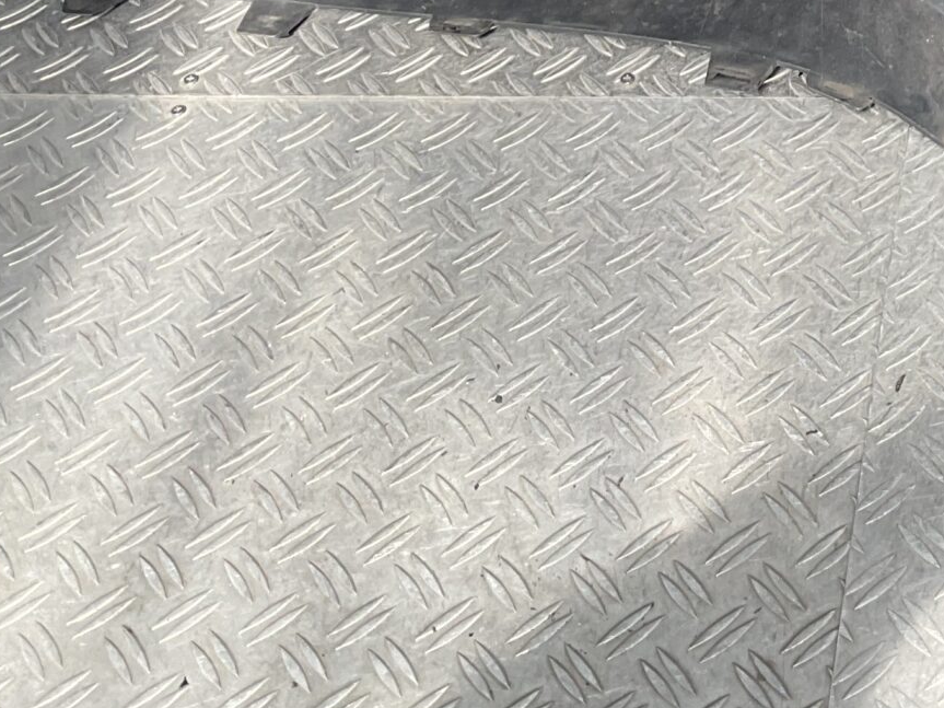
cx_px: 916
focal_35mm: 86
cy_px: -315
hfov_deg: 22.0
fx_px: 2345
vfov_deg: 15.9
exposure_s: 1/146
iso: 16
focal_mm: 3
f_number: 1.8
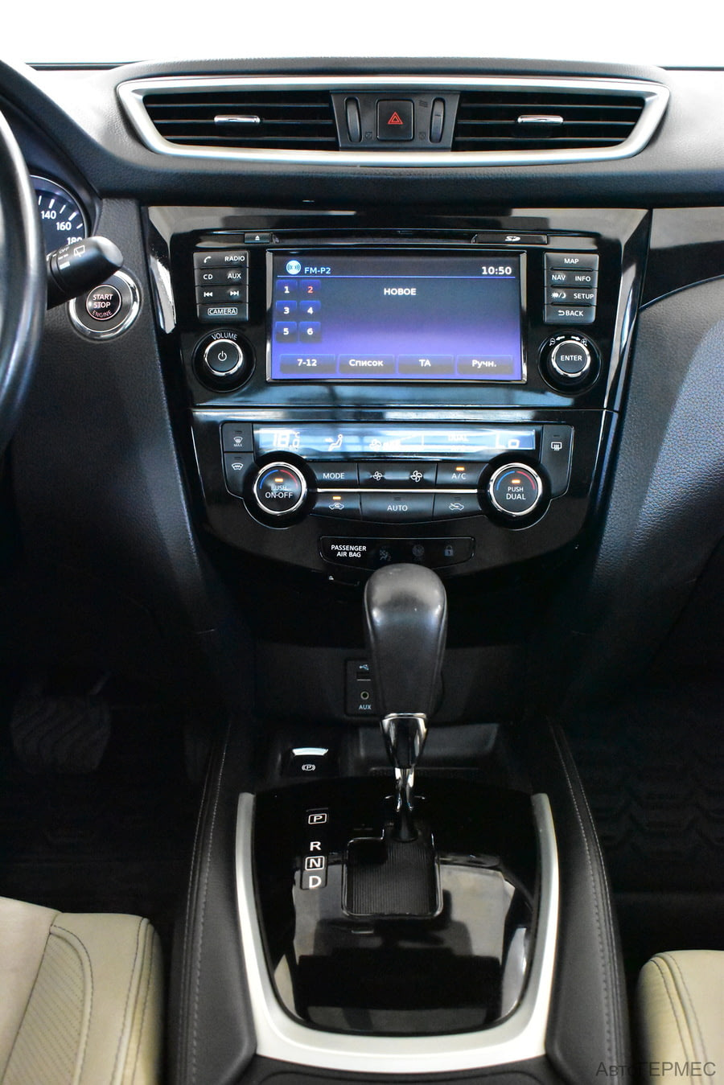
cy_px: 542
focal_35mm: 40
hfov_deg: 33.0
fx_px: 1221
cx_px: 362
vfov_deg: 47.9
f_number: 5.6
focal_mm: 27
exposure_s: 1/160
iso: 11400
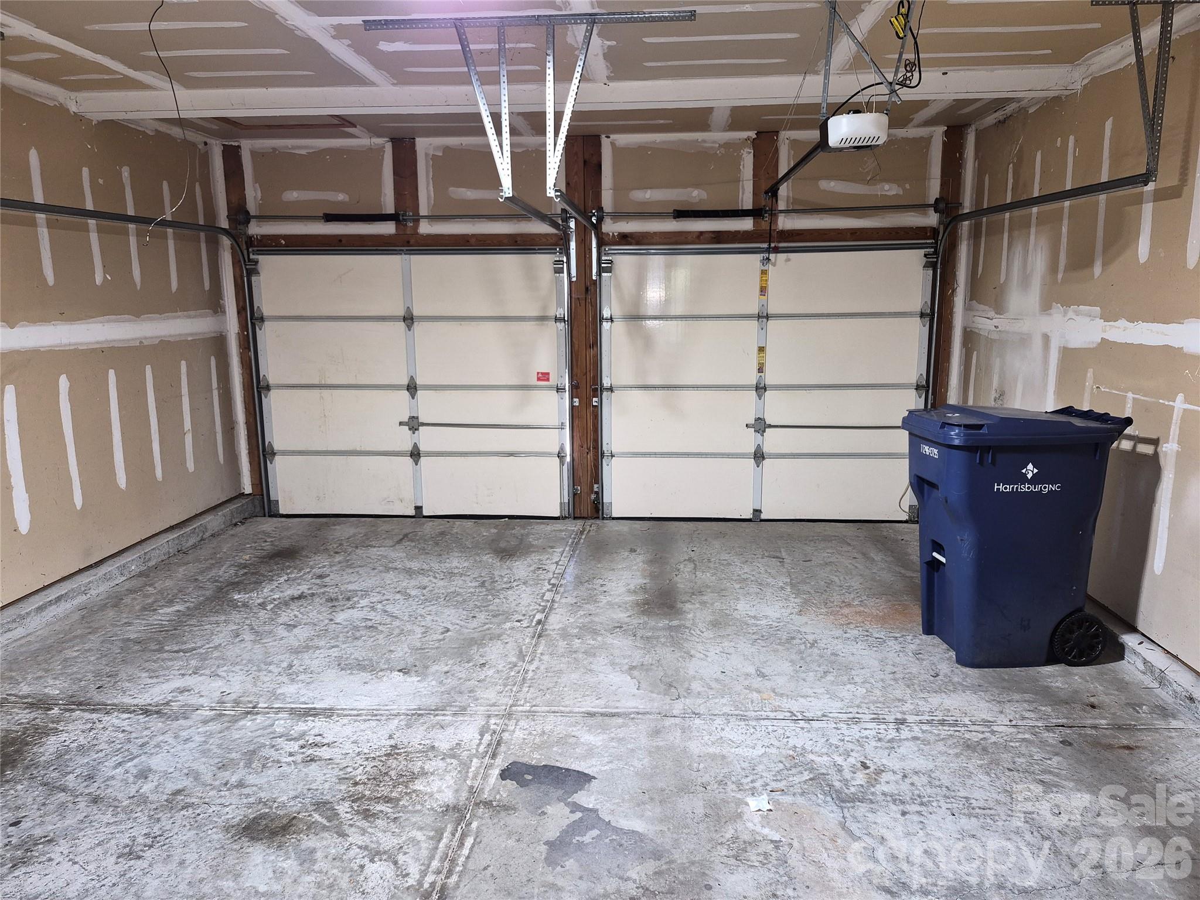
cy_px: 450
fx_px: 797
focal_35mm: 23
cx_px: 600
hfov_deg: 73.9
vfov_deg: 58.9
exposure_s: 1/24
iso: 160
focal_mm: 5.4
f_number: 1.8
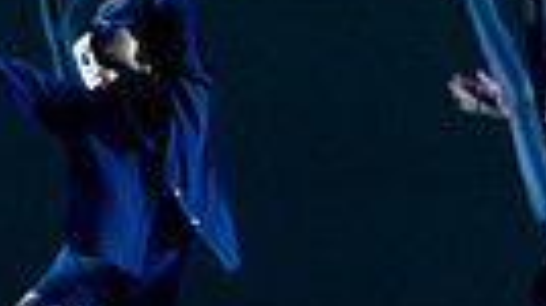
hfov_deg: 4.8
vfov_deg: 2.7
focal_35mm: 445
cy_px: 141
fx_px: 6435
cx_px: 905
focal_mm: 98
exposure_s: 1/250
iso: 4000
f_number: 4.5
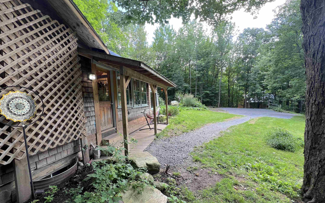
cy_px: 109
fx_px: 124
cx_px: 163
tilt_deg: -3.3
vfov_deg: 78.5
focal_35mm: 14
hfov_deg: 105.3
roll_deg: +3.3
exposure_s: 1/99
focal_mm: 1.57
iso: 40
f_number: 1.8
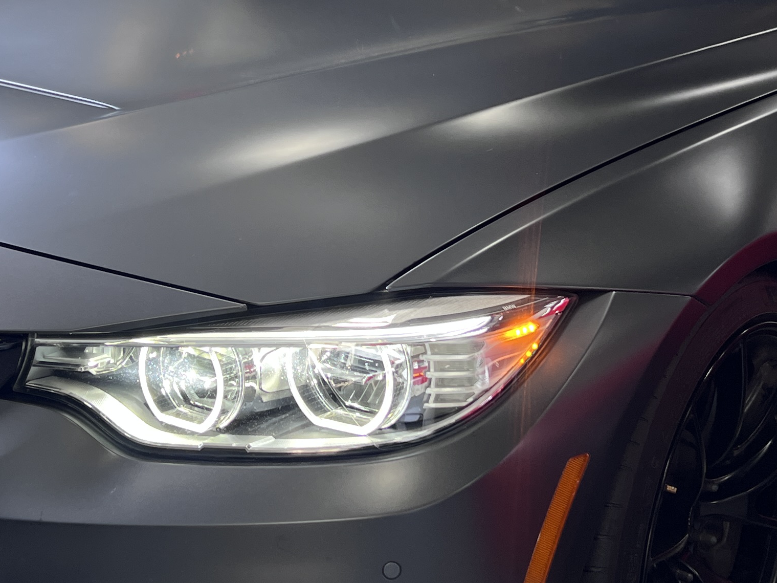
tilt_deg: -11.3
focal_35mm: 69
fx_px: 1549
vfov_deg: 21.2
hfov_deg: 28.1
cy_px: 184
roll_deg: -2.8
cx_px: 349
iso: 50
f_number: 1.5
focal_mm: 5.7
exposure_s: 1/120
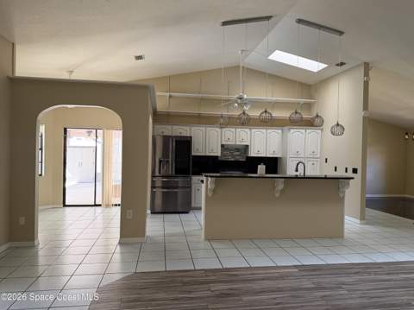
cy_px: 155
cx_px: 207
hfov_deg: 71.7
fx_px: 287
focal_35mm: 24
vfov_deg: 56.7
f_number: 1.78
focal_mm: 6.76
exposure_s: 1/60
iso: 250
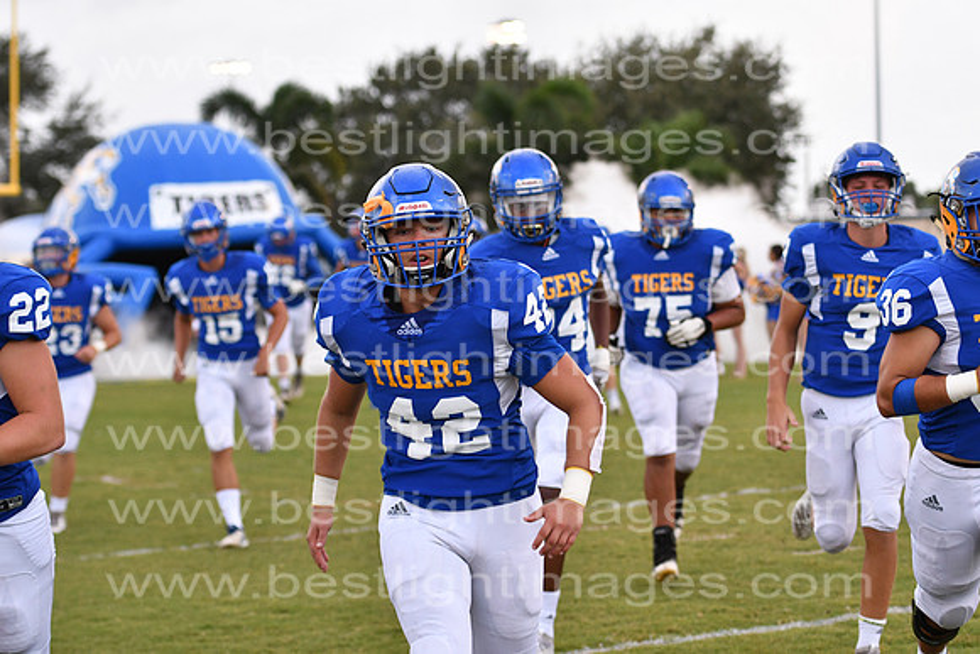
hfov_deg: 19.5
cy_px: 327
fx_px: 2859
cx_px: 490
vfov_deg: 13.0
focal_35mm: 105
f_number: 3.2
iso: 800
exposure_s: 1/1000
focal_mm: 70
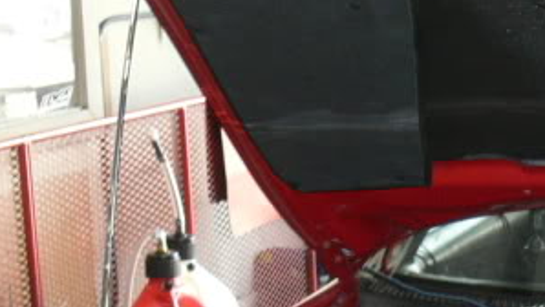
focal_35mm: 131
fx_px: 1894
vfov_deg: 9.0
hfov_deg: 16.1
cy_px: 512
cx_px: 536
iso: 100
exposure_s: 1/30
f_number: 2.8
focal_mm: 7.4
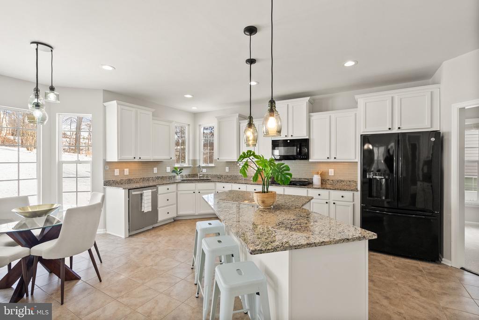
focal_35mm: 16
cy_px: 160
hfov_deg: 96.7
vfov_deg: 73.8
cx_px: 240
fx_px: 213
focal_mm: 16
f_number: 8
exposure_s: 1/125
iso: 1600
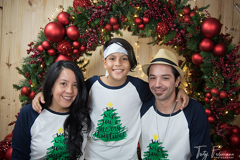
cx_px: 132
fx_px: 286
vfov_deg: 31.1
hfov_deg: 45.4
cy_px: 77
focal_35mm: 43
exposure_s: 1/60
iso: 1000
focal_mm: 38
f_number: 4
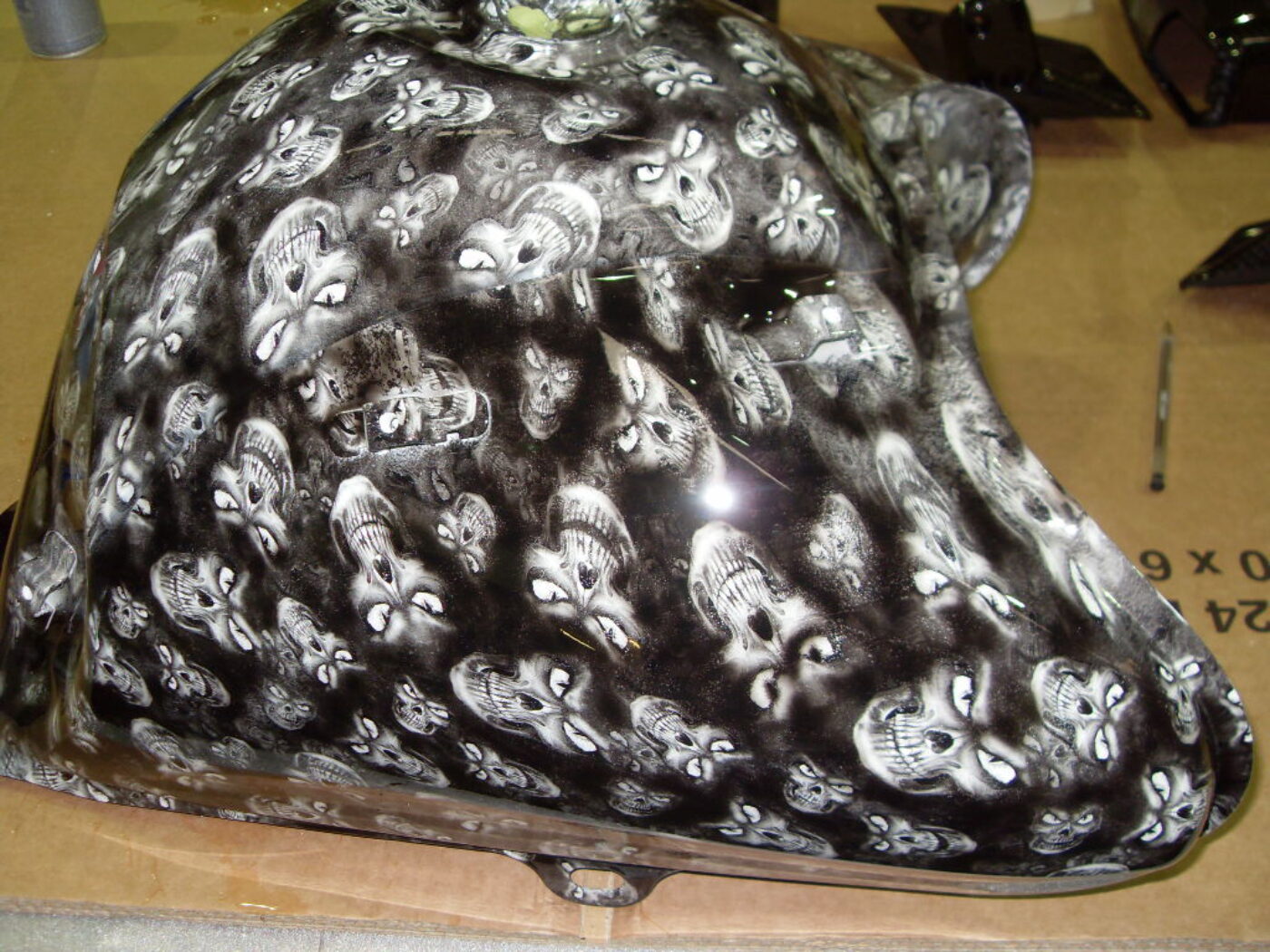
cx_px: 635
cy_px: 476
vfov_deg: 40.7
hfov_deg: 52.6
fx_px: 1284
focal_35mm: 35
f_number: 2.8
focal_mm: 6.3
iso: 100
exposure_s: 1/45
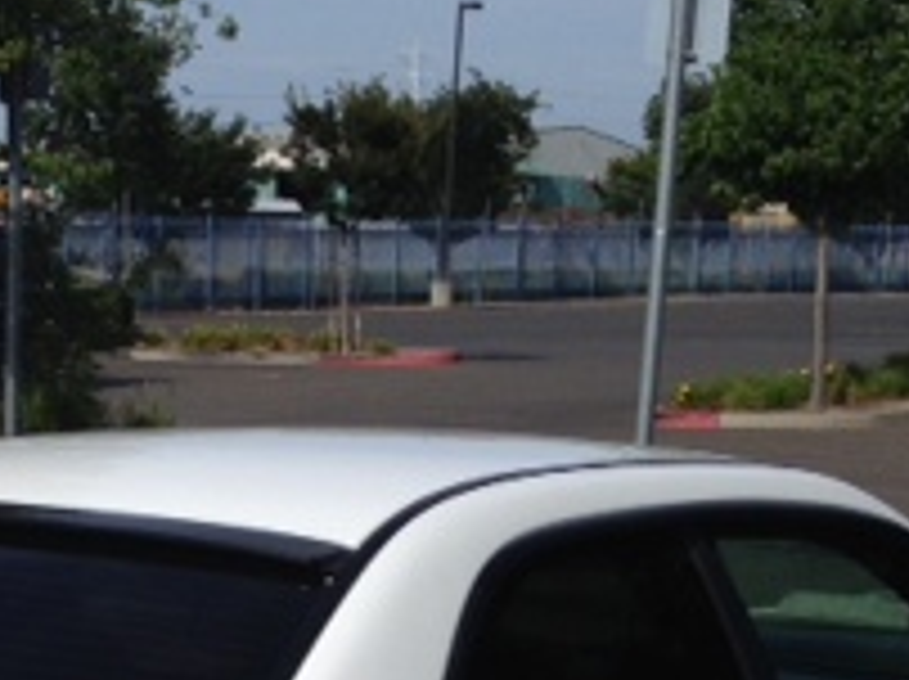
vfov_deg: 12.7
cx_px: 63
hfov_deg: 17.4
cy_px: 1009
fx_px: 2911
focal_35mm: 111
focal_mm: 4.28
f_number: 2.4
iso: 50
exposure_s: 1/3690
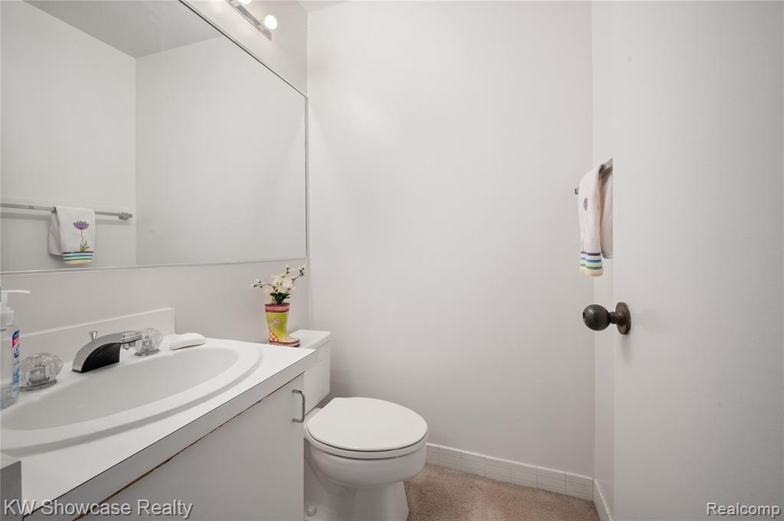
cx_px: 392
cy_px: 260
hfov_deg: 104.3
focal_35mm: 14
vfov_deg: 81.1
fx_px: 305
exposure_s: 1
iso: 100
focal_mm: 14
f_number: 11
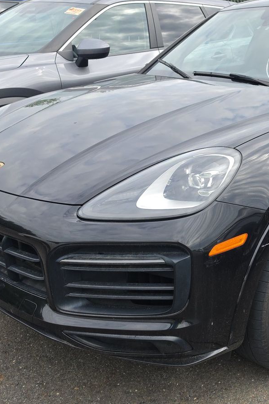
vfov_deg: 45.4
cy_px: 197
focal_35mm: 43
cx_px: 252
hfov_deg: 29.6
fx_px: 482
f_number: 1.4
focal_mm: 6.5
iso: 63
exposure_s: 1/2289
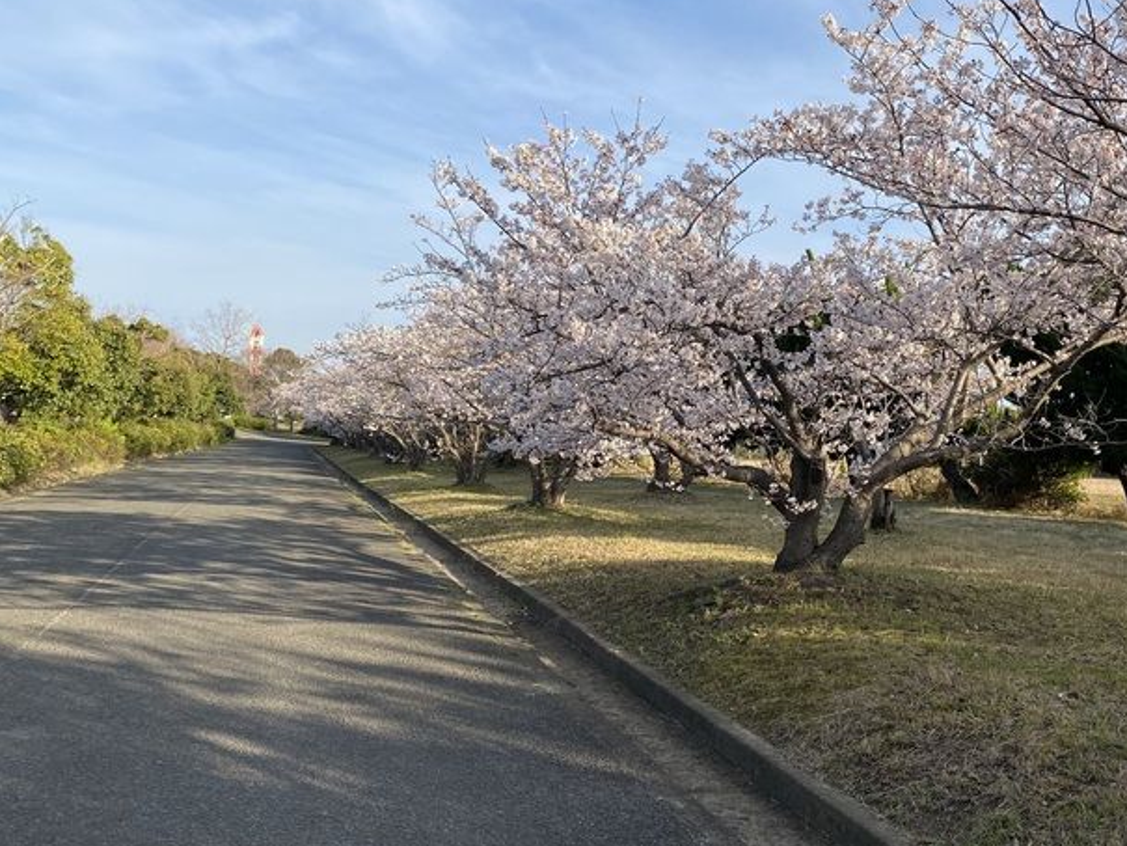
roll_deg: -3.2
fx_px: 1140
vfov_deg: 40.6
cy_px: 355
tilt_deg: +4.9
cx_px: 698
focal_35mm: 35
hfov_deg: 52.1
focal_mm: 4.25
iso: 32
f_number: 1.8
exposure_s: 1/1608
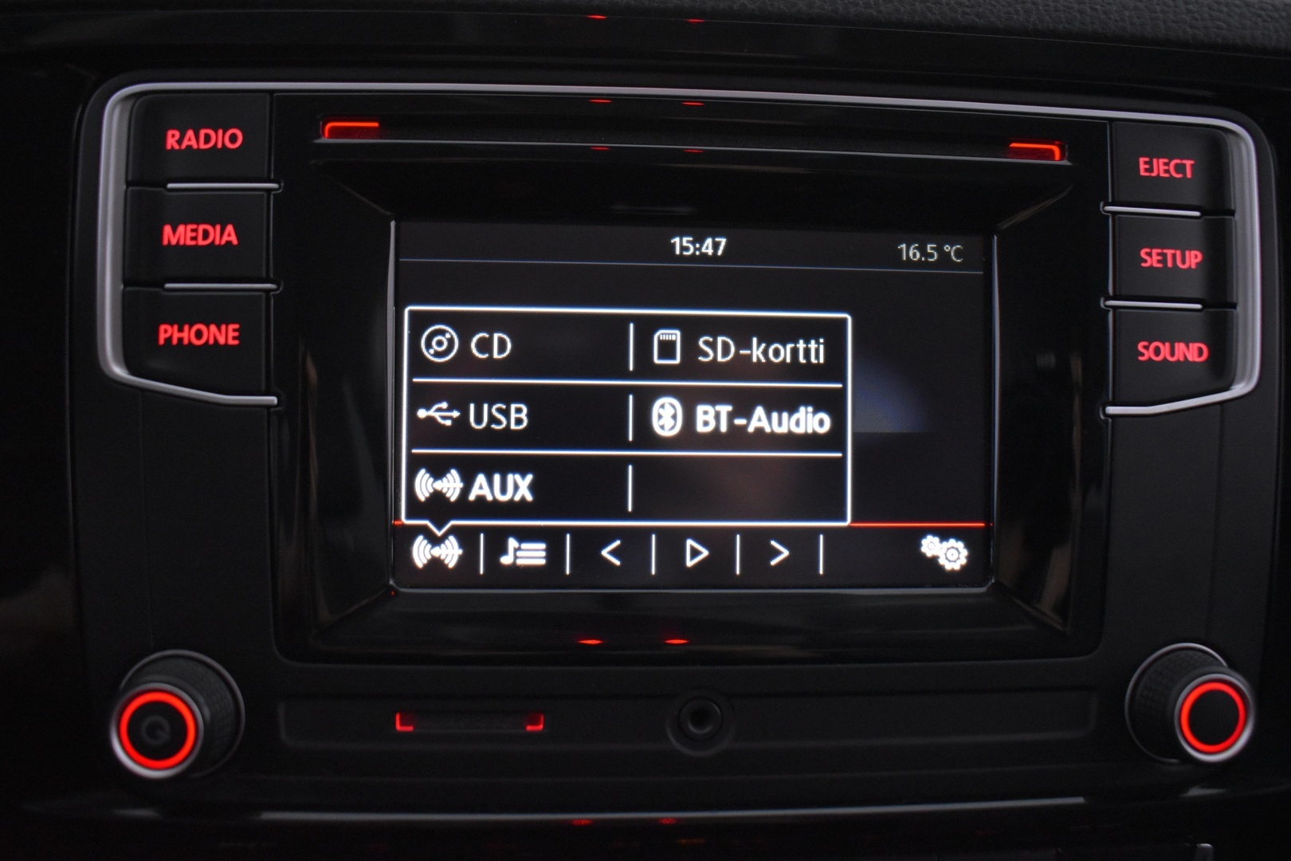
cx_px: 646
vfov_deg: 43.6
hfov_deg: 61.9
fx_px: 1076
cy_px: 430
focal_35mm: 30
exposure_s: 1/30
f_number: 3.8
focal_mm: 20
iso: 3200
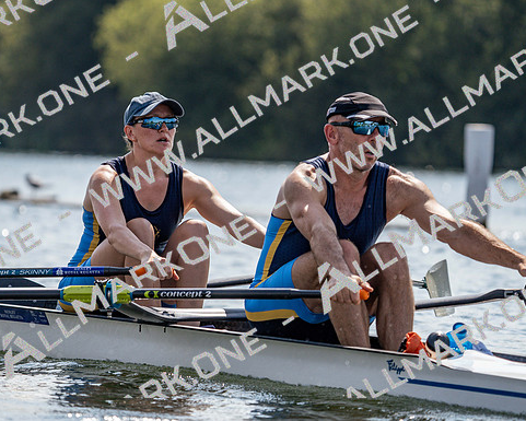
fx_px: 5341
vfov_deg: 4.5
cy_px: 210
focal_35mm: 343
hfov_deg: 5.6
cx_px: 224
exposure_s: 1/1600
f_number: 6.3
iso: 250
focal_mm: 303
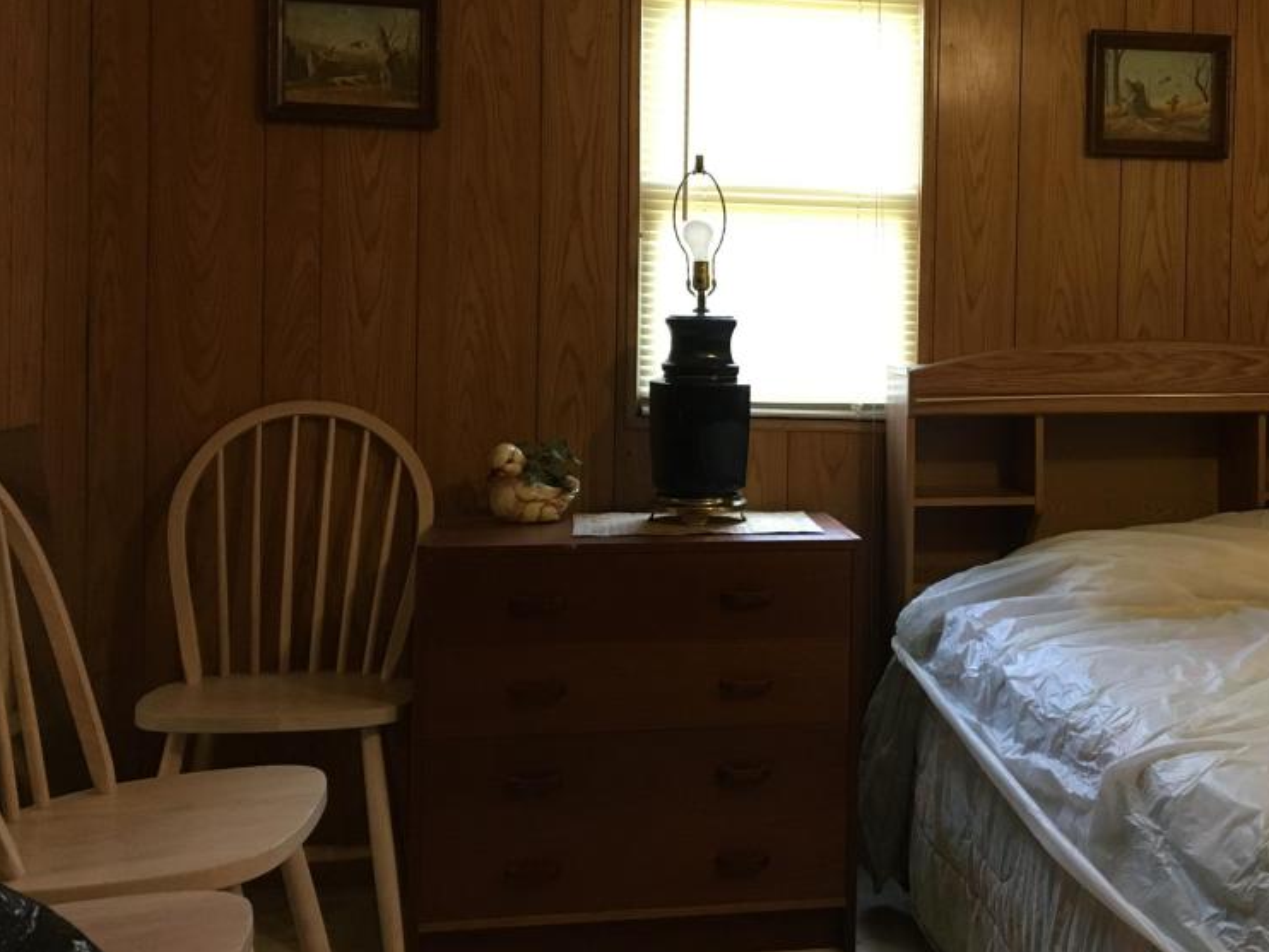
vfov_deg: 35.8
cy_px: 350
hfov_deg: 45.9
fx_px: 1467
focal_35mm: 40
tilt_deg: -1.1
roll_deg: -1.1
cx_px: 871
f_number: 2.2
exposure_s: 1/30
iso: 160
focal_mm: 4.15
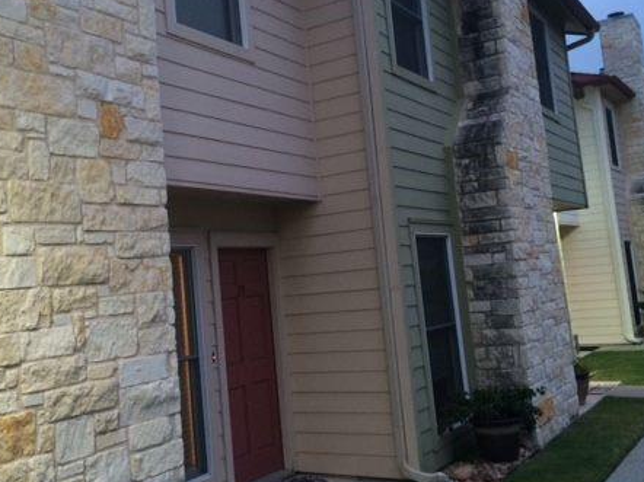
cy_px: 192
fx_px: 781
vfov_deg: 34.2
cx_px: 281
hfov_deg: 44.7
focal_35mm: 42
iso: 160
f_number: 2.2
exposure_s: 1/30
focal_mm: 4.15
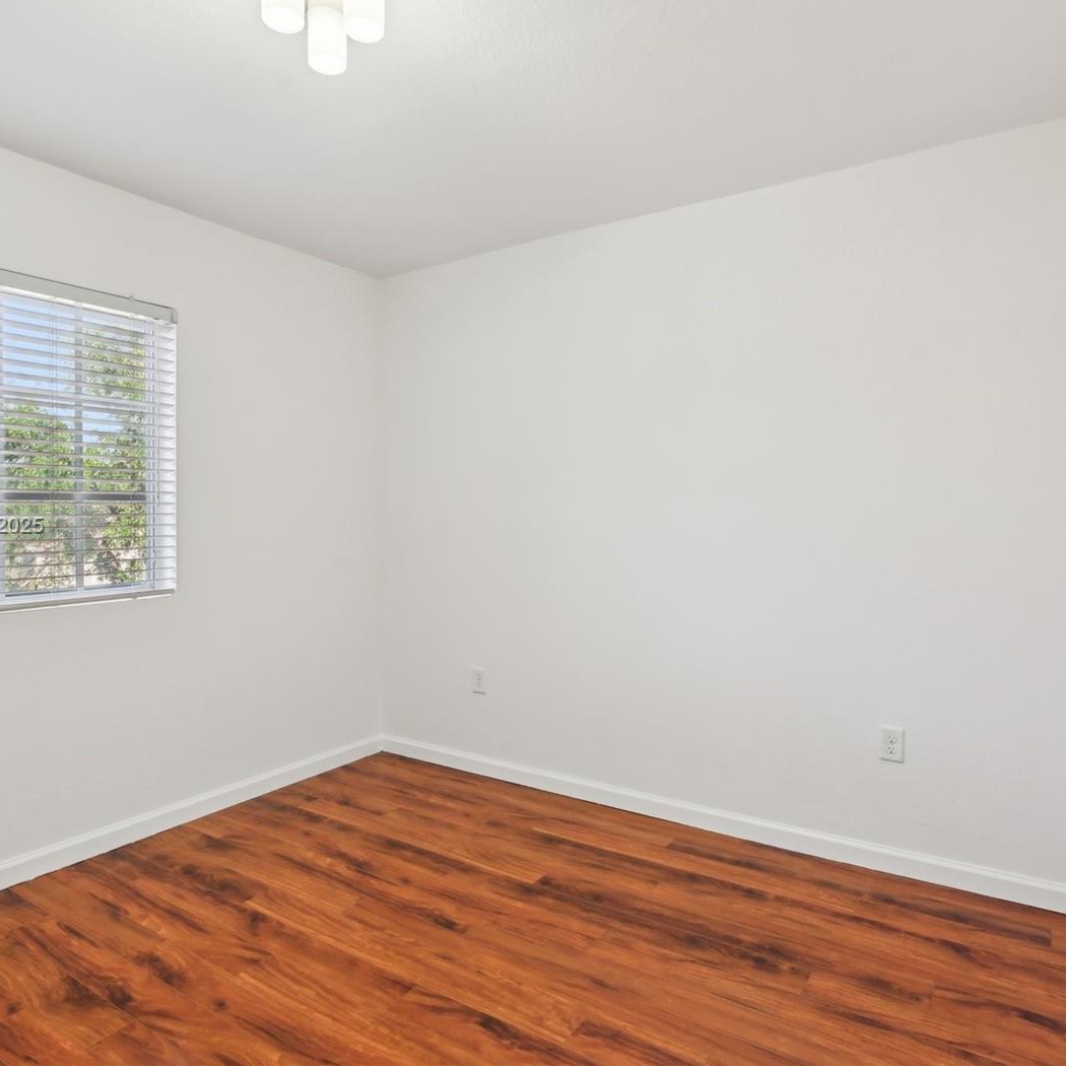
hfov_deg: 69.6
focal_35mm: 22
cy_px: 527
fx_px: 766
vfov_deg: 69.6
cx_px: 531
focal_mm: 17
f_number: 8
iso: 250
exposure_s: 1/15
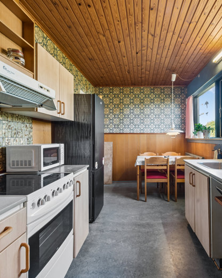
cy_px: 138
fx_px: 164
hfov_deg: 66.9
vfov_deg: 80.4
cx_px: 141
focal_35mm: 20
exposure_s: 1/1.67
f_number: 10
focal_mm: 14
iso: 200
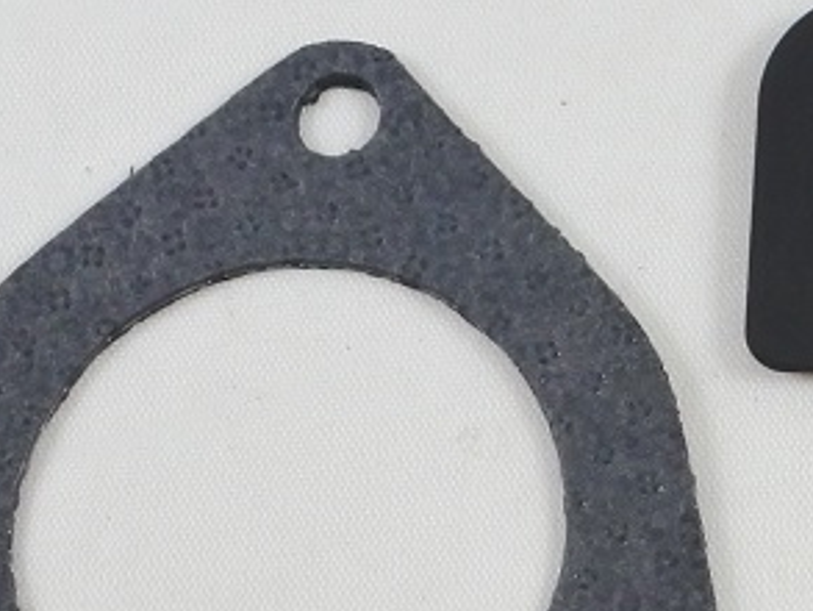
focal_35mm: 161
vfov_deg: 9.2
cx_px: 1017
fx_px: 3783
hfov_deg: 12.0
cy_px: 242
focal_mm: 12.6
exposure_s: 1/125
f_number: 3.8
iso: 400
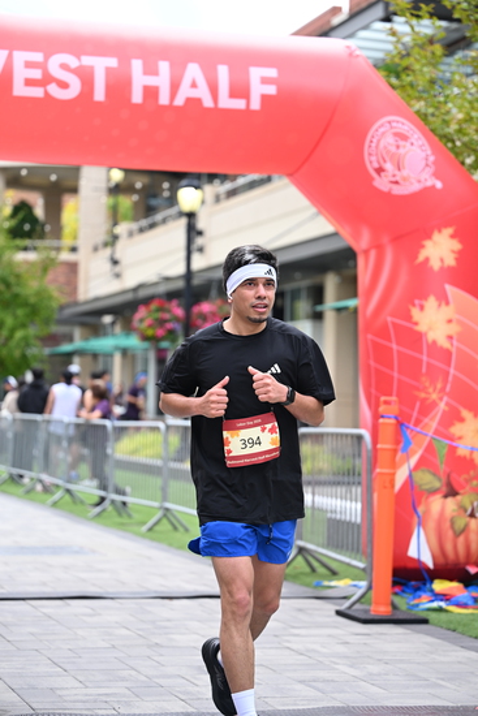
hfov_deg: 16.7
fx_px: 1632
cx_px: 239
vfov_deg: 24.8
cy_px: 358
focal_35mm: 82
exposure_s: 1/2000
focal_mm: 82
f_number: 2.8
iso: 640
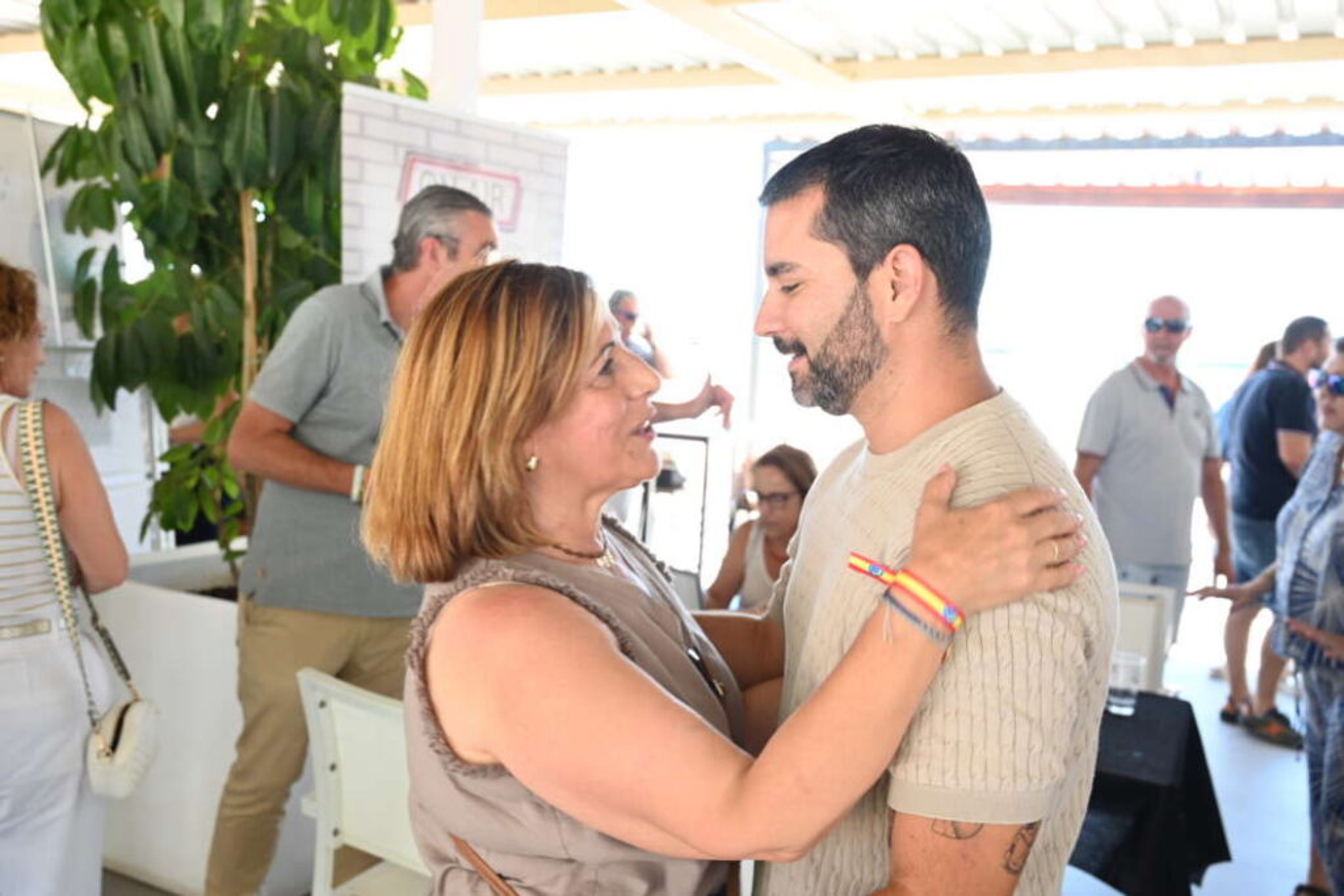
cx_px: 672
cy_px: 448
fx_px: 1288
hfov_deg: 55.1
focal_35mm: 34
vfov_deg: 38.4
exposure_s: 1/80
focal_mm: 34.5
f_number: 5
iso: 400
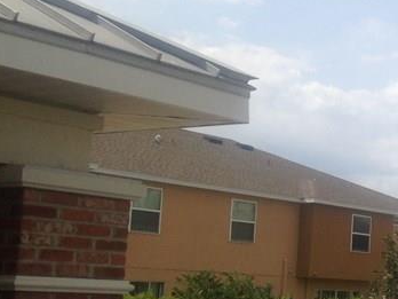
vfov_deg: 15.2
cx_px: 563
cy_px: 225
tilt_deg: +3.4
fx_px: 1115
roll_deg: -1.6
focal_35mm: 97
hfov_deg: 18.4
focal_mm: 4.12
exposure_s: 1/2358
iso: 50
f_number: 2.4
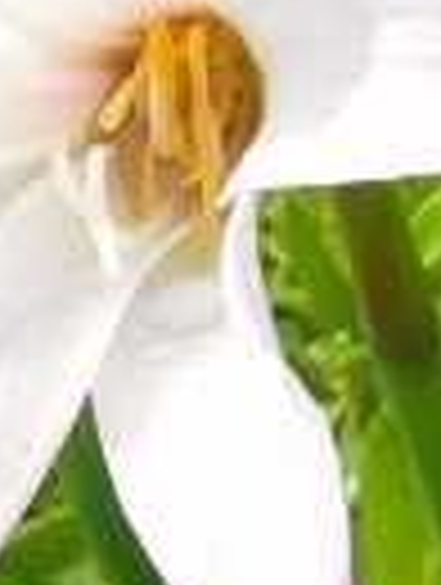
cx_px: 72
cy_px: 205
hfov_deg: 9.5
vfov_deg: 12.5
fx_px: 2658
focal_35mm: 157
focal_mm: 7.8
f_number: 4.8
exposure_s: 1/262
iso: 50
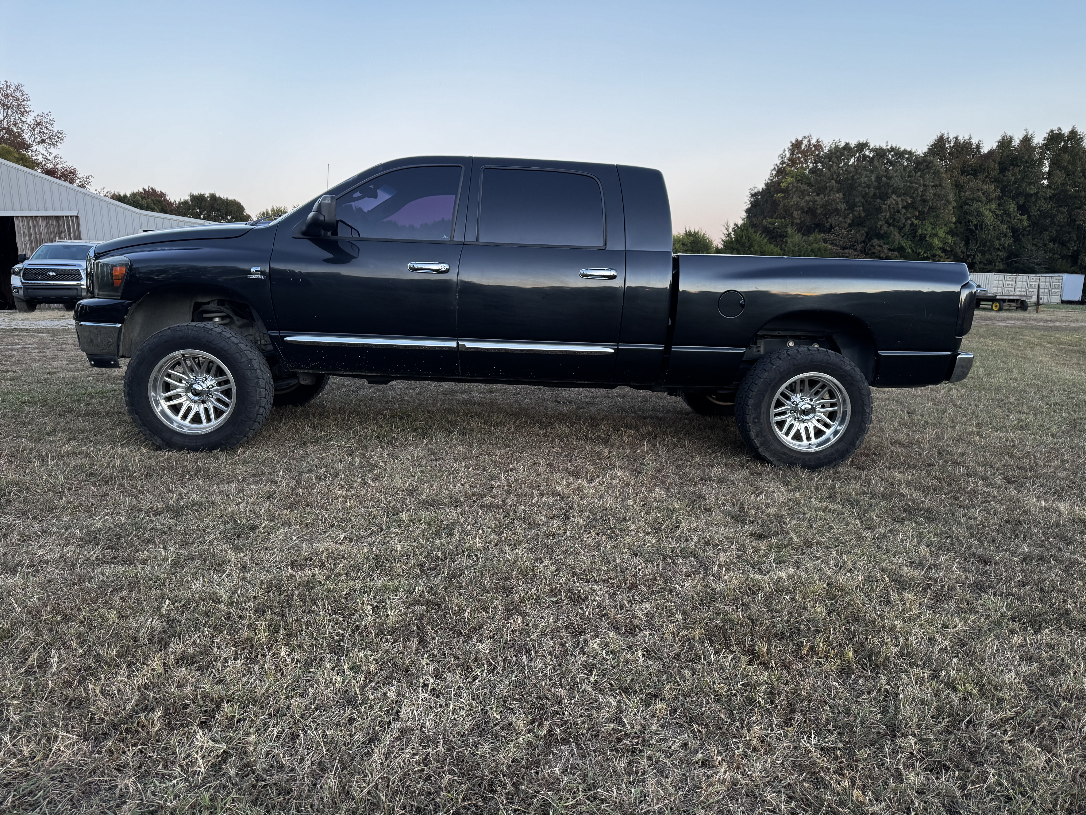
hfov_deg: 71.6
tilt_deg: -8.8
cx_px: 543
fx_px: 753
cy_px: 408
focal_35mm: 24
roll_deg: +2.5
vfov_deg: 56.8
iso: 200
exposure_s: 1/119
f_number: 1.78
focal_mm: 6.76
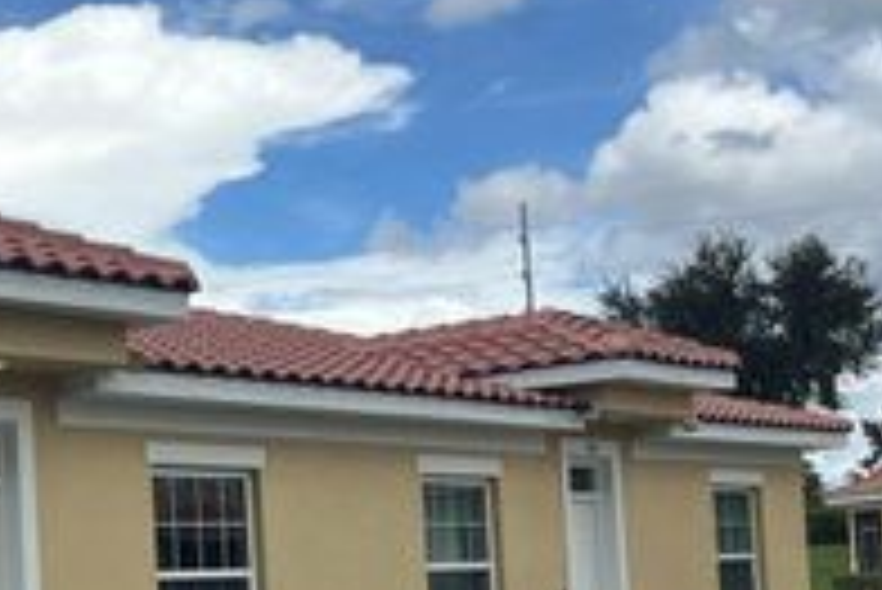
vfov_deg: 19.5
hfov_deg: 26.1
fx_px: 1692
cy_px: 489
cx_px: -171
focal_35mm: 69
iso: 50
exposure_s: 1/4854
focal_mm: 5.1
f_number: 1.6
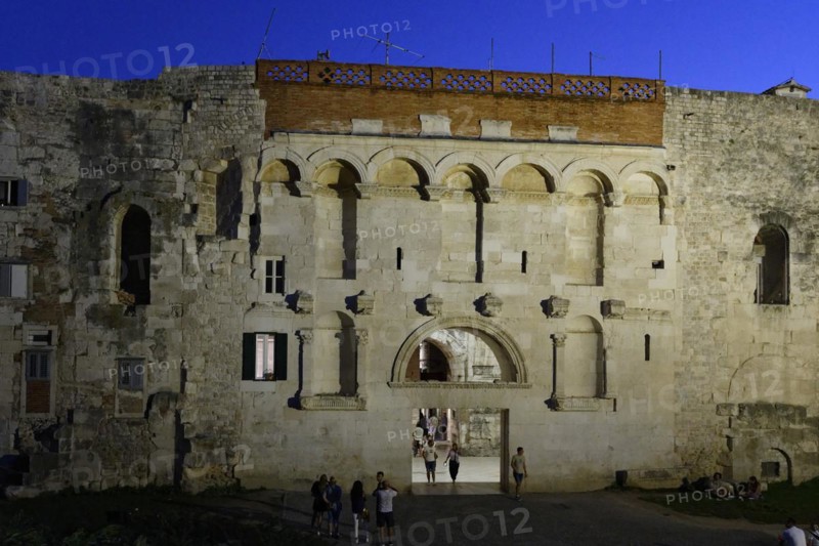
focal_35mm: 32
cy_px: 273
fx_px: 728
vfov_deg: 41.1
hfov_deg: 58.7
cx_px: 410
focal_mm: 32
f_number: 5
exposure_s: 1/60
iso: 6400
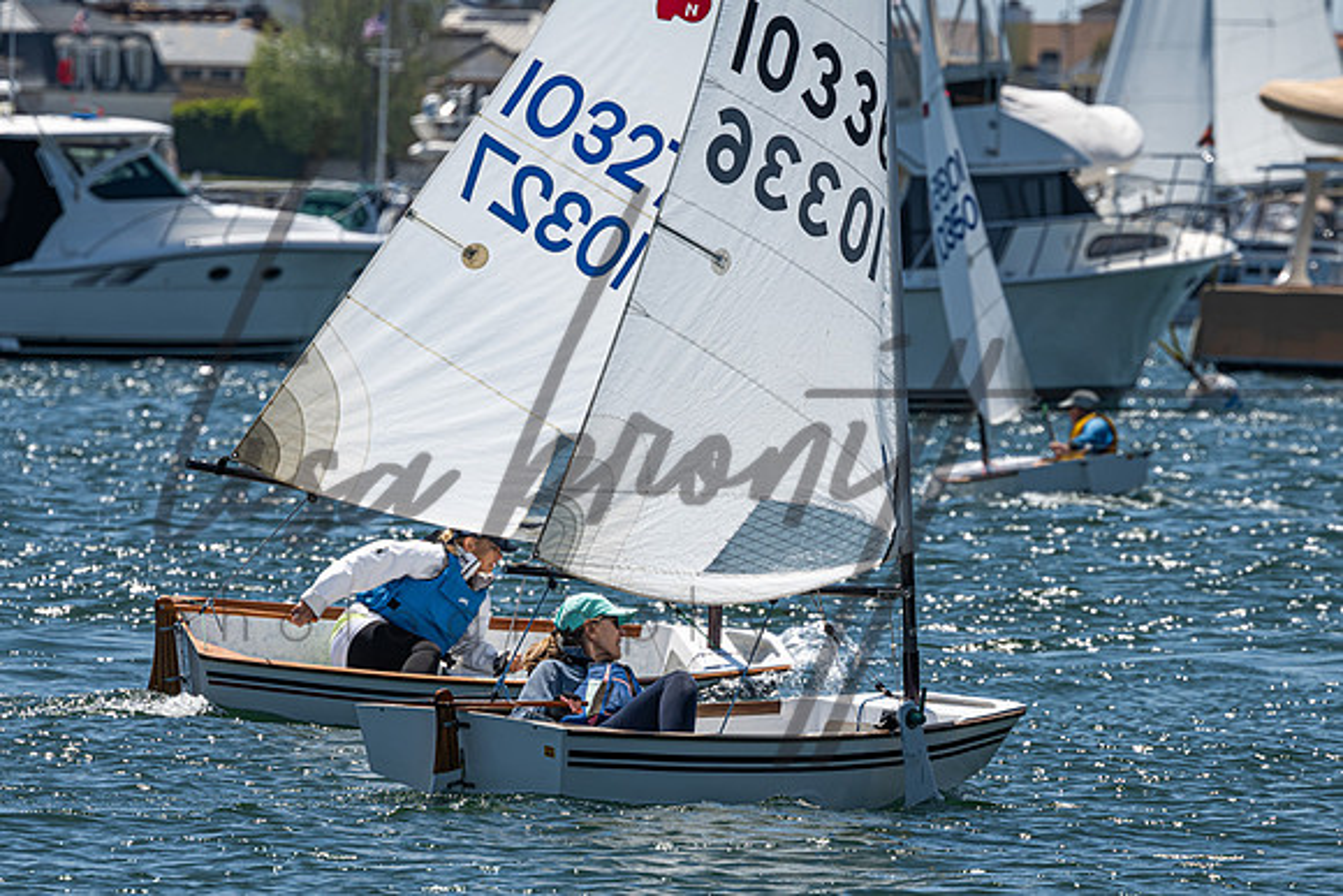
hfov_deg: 3.9
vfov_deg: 2.6
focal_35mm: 528
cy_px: 590
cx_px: 587
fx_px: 19706
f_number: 11
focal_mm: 400
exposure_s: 1/640
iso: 400
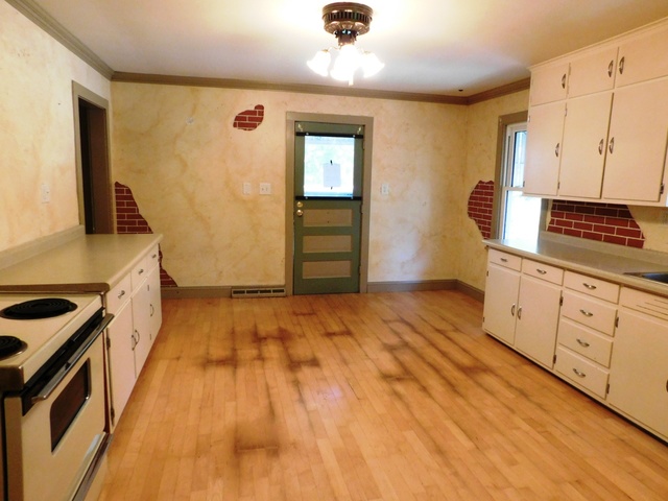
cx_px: 334
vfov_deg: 58.9
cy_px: 250
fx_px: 444
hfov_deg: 73.9
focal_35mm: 23
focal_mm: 4
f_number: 3
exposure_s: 1/25
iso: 400
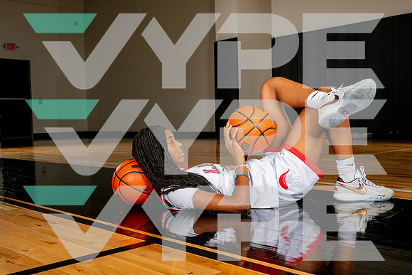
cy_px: 138
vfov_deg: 30.5
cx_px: 206
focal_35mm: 44
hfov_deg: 44.5
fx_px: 504
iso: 250
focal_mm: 44
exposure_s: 1/400
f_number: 8
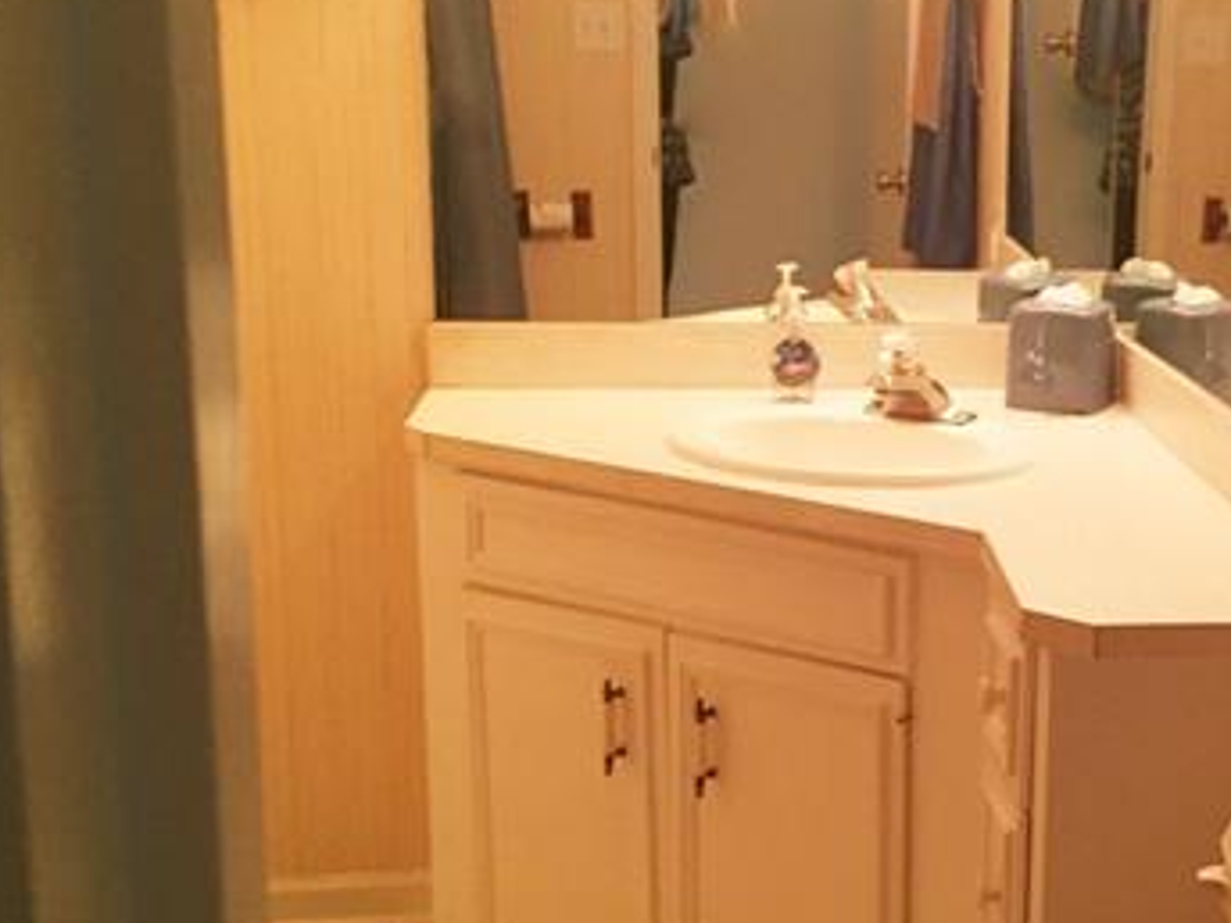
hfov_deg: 34.3
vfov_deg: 27.0
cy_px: 433
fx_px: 1920
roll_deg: -2.7
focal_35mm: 54
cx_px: 1006
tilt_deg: -12.5
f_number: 2.2
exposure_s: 1/17
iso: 250
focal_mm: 4.15
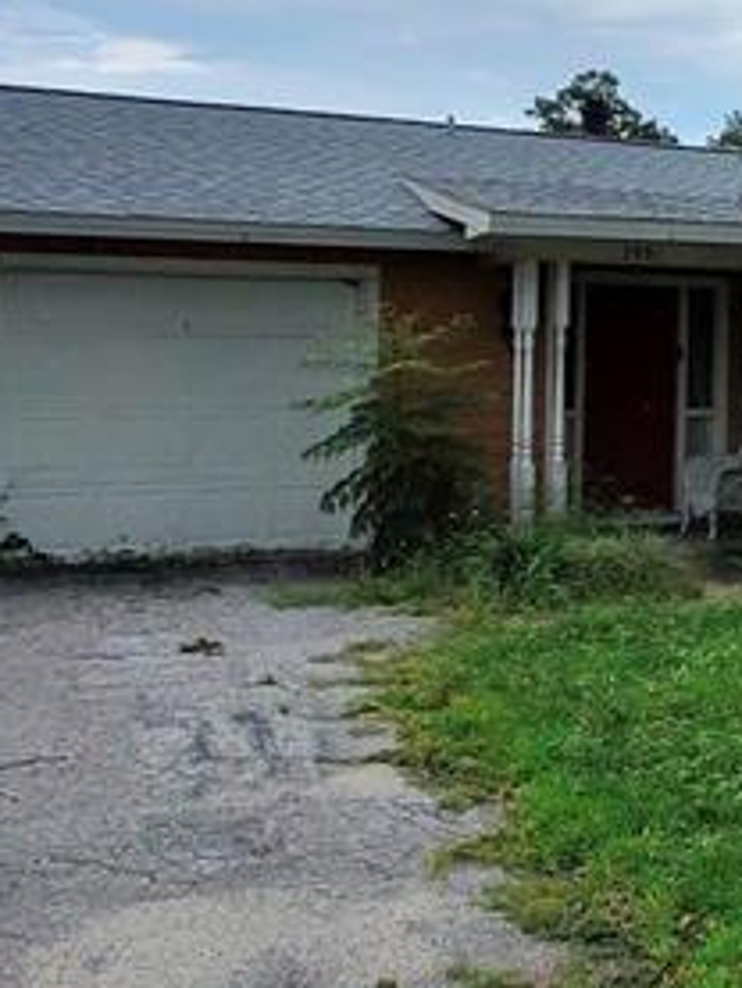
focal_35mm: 36
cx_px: 935
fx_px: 1028
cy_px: 282
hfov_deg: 31.7
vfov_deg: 49.8
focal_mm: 2.24
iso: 54
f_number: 2.2
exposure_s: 1/1000
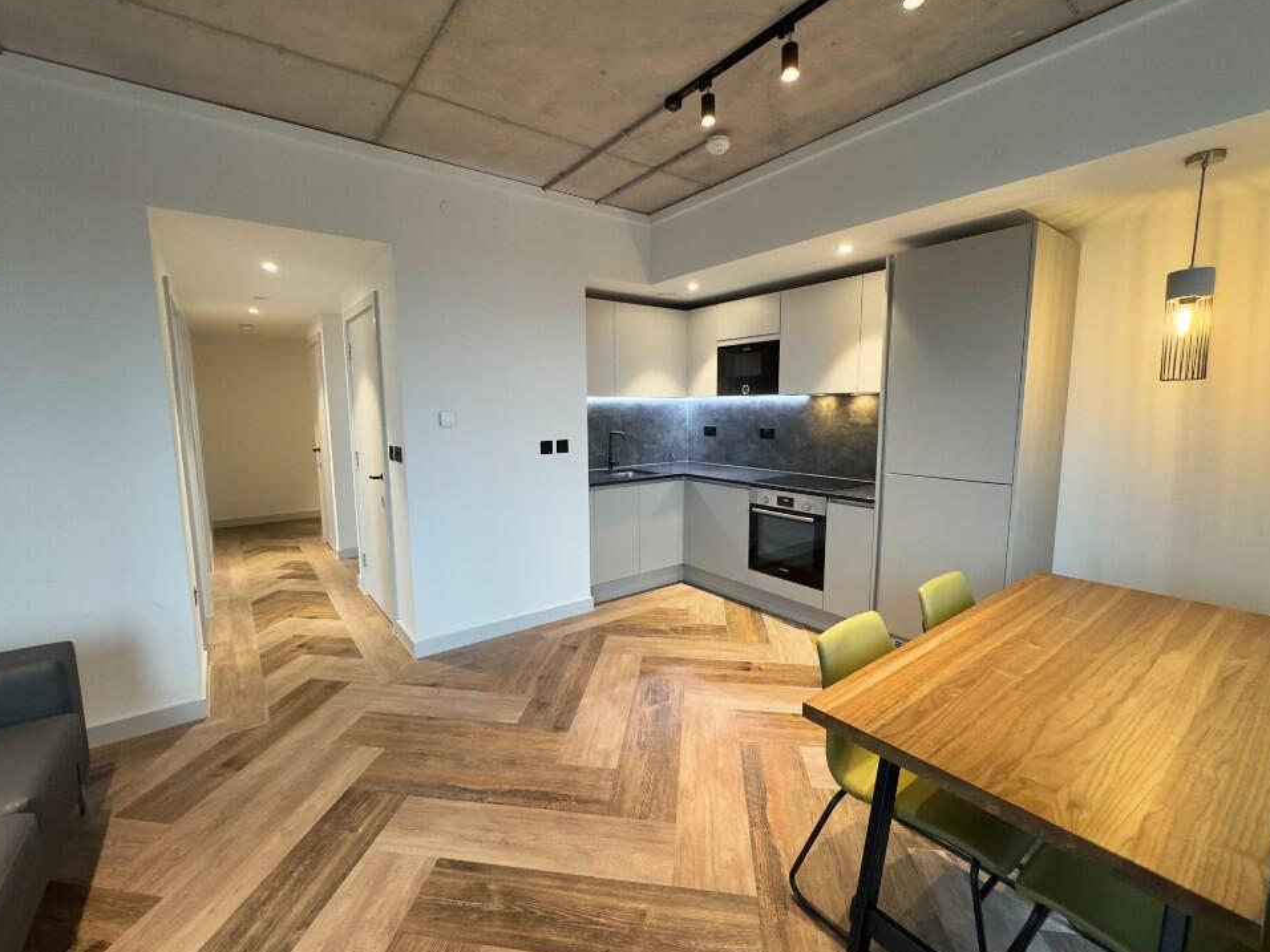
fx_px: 550
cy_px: 473
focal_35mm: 15
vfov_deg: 81.7
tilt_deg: -6.9
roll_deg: +0.8
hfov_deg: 98.2
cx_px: 620
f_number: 2.2
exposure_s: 1/50
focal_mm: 2.22
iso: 250
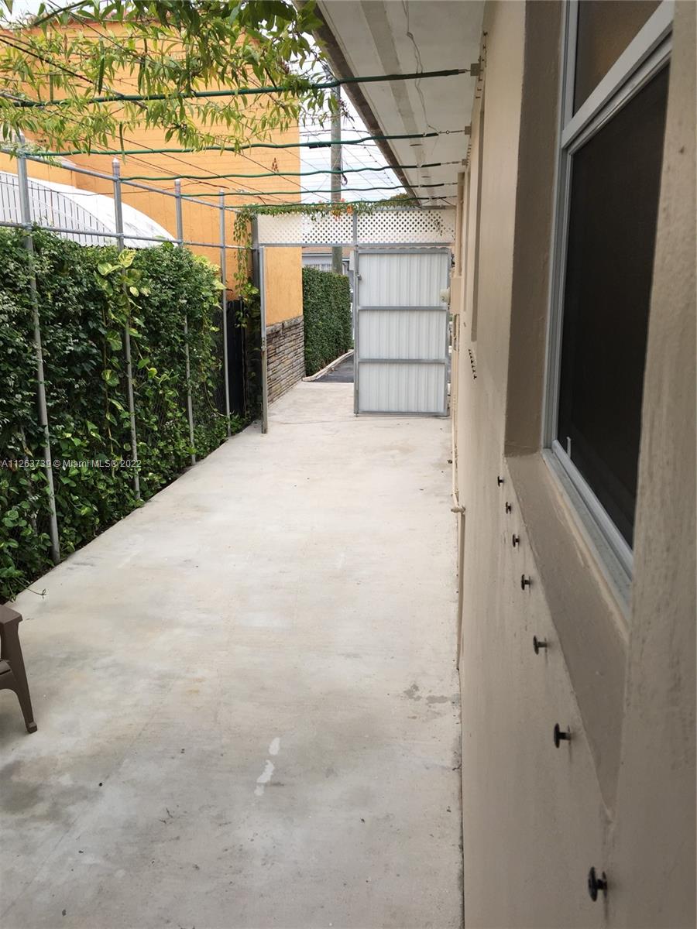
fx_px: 779
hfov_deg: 48.2
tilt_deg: -13.0
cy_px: 464
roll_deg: +0.3
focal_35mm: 29
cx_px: 348
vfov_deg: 61.7
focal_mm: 4.15
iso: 32
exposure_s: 1/60
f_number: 2.2
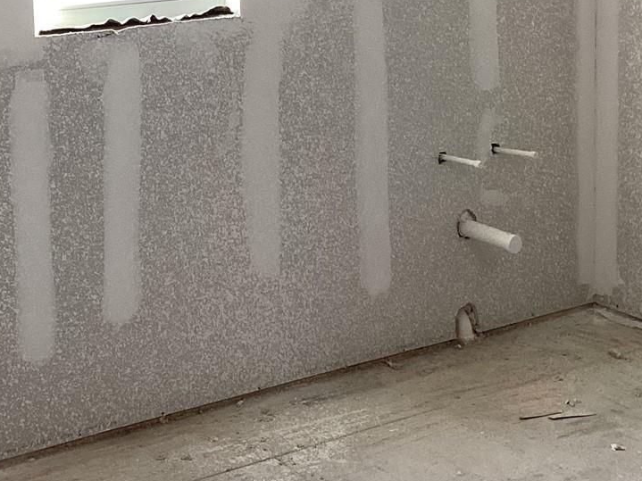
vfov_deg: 20.7
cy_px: 9
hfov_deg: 27.6
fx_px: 1279
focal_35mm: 69
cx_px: 132
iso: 100
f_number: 2.4
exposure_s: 1/60
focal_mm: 3.3
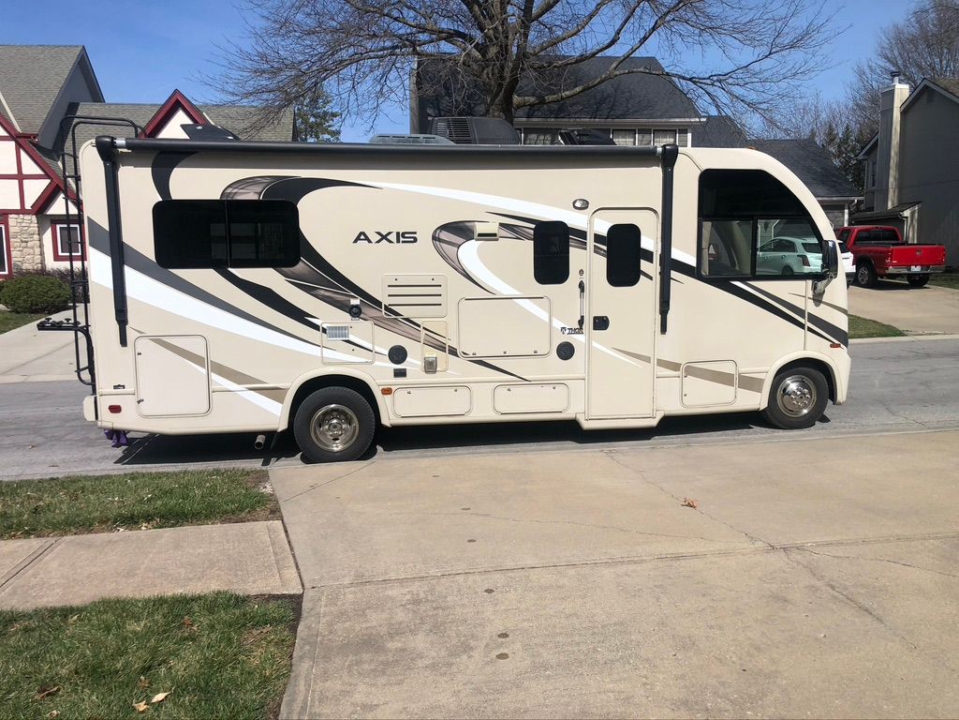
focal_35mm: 28
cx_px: 480
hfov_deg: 63.4
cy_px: 360
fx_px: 776
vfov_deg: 49.7
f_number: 1.8
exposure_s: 1/4367
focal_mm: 3.99
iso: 25
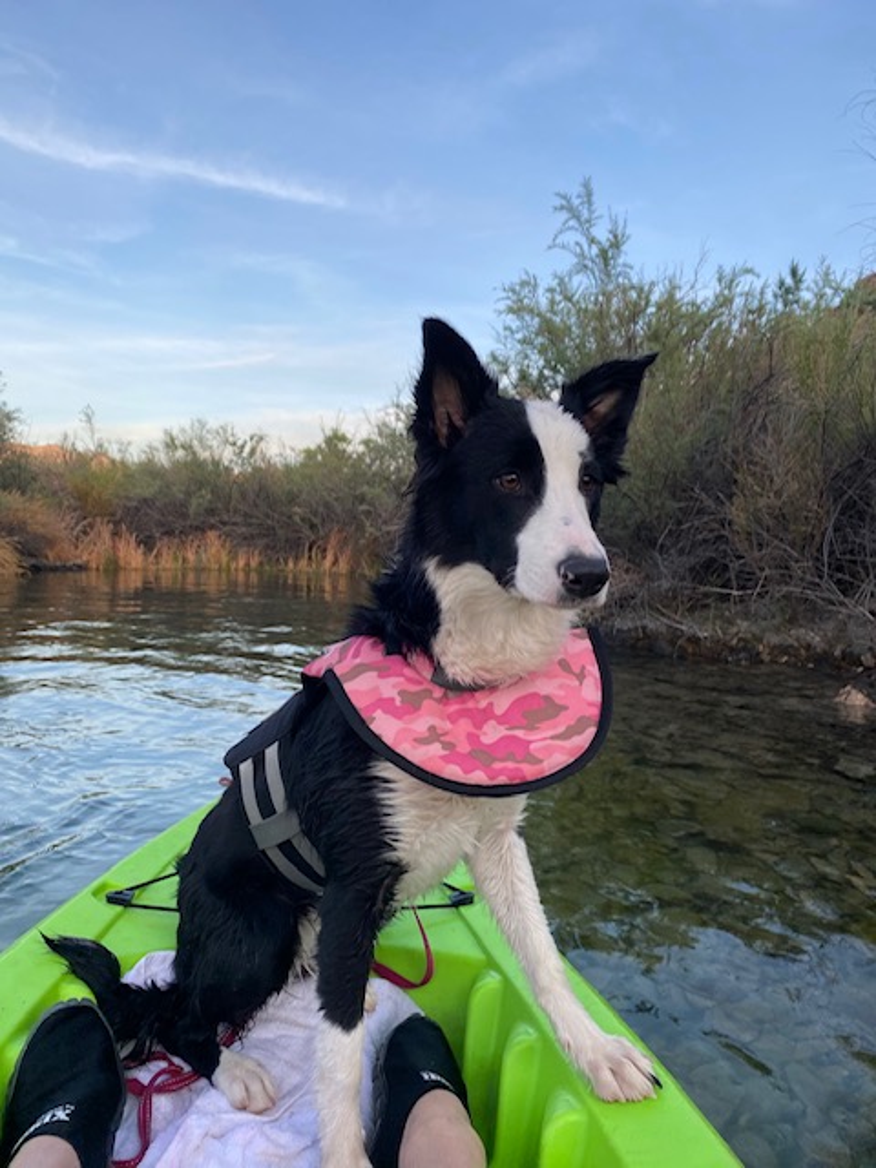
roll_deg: -1.5
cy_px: 584
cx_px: 438
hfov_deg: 53.1
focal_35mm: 26
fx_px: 877
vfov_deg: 67.3
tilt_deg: -1.6
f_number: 1.8
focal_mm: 4.25
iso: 32
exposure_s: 1/436
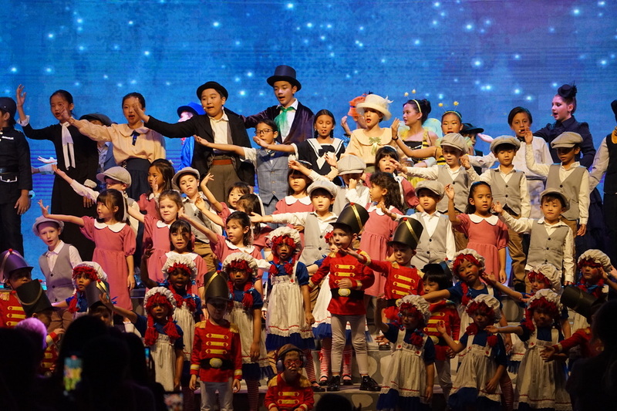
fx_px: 2639
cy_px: 206
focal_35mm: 154
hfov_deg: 13.3
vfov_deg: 8.9
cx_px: 308
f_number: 4.5
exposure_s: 1/250
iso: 3200
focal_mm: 154
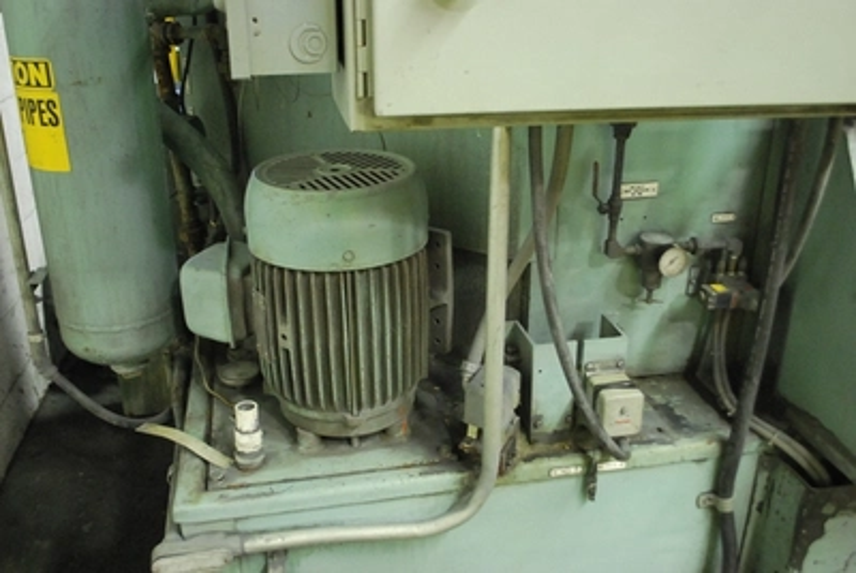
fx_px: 786
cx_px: 428
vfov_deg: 40.1
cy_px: 286
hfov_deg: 57.2
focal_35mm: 33
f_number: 4
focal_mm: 22
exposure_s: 1/13
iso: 1600
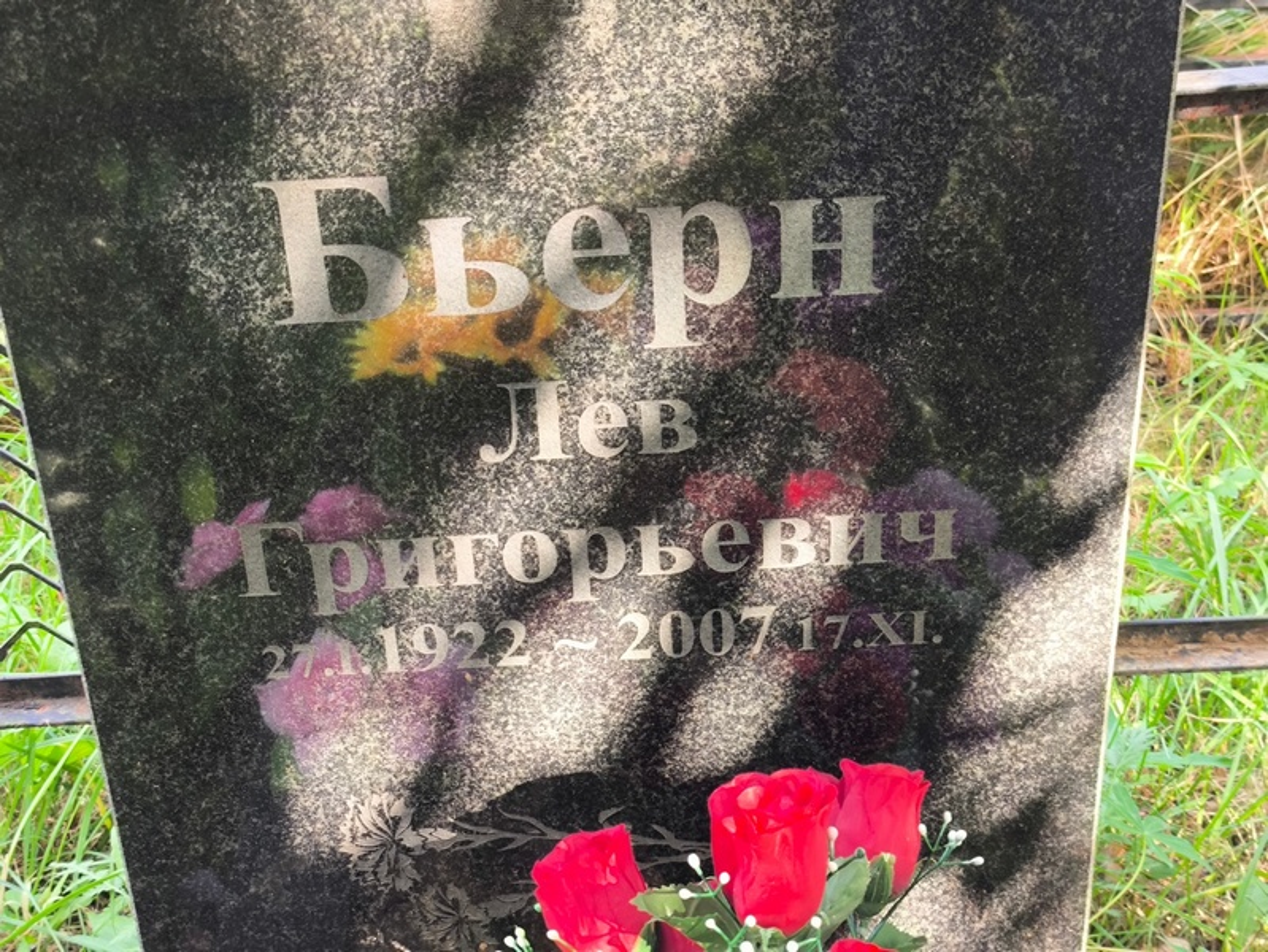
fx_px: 1832
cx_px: 634
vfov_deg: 29.1
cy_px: 476
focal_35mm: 50
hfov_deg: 38.2
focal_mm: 4.71
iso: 80
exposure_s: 1/60
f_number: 1.7
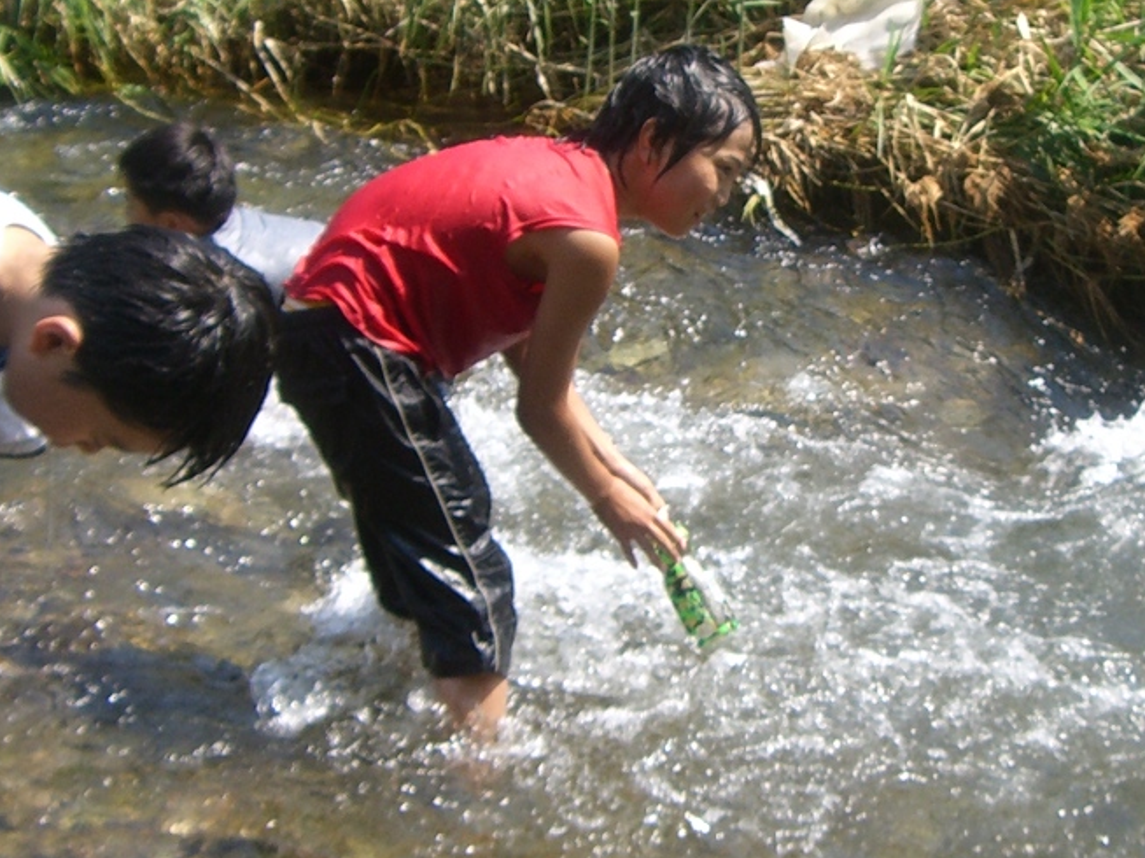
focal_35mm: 93
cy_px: 413
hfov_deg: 21.0
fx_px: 3075
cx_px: 826
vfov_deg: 15.9
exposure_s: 1/250
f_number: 4.3
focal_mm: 6.2
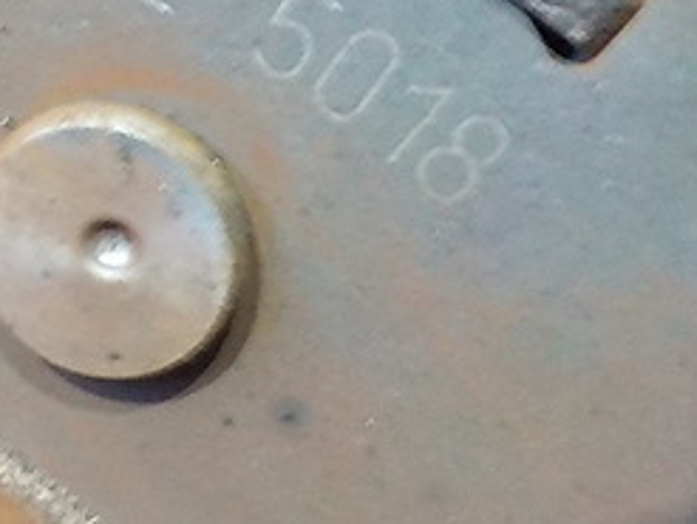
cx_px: 6
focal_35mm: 78
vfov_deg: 18.0
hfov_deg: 23.9
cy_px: -99
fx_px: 1572
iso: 800
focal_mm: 4.1
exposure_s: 1/6
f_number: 3.3
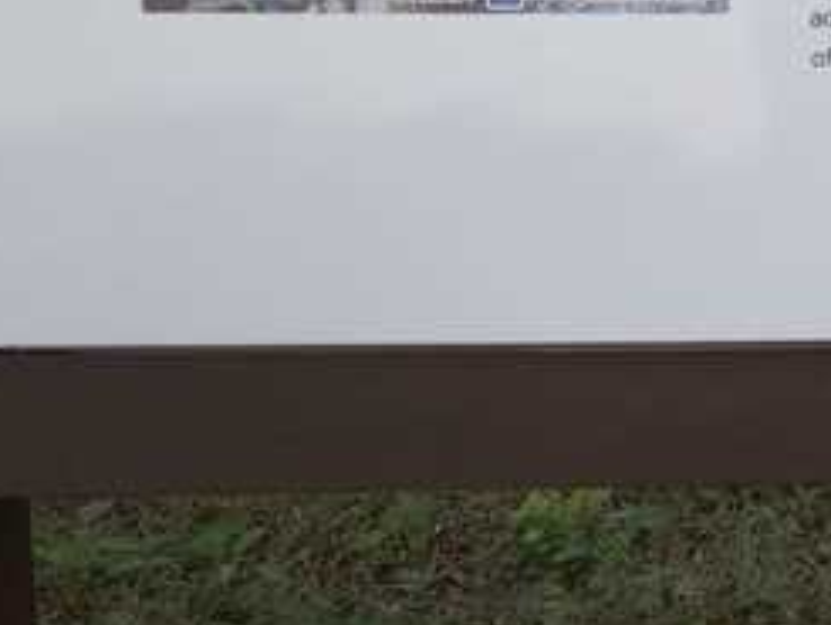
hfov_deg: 27.5
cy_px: -264
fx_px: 1562
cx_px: 895
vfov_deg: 20.1
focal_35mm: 65
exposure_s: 1/139
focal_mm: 3.45
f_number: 1.94
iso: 28
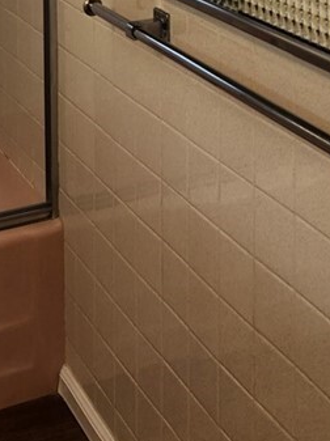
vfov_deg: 21.4
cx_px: 177
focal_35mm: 82
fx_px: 1044
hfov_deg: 18.0
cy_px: -147
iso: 64
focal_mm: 5.4
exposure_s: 1/120
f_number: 1.8
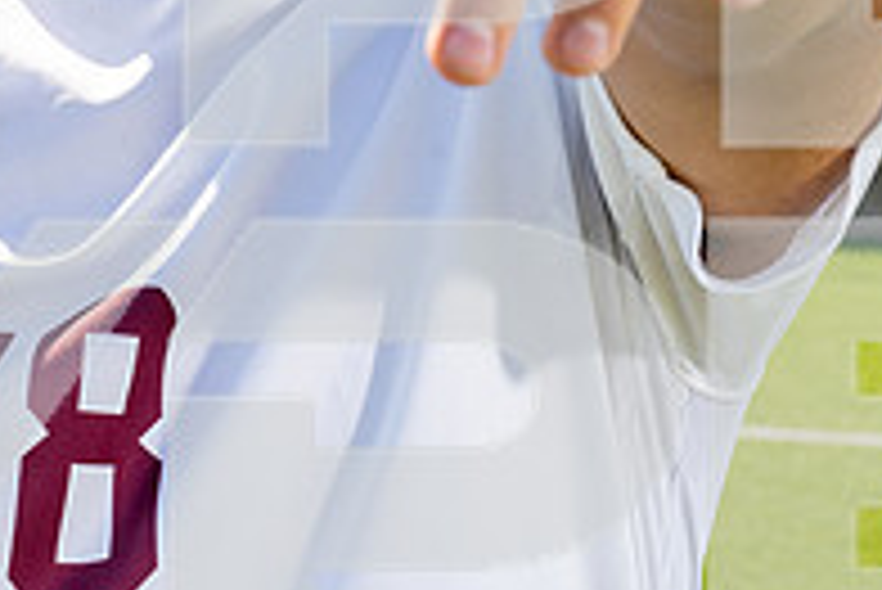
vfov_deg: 6.6
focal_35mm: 207
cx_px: 94
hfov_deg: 9.9
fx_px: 5075
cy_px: -88
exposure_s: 1/250
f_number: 11
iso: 320
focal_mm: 70
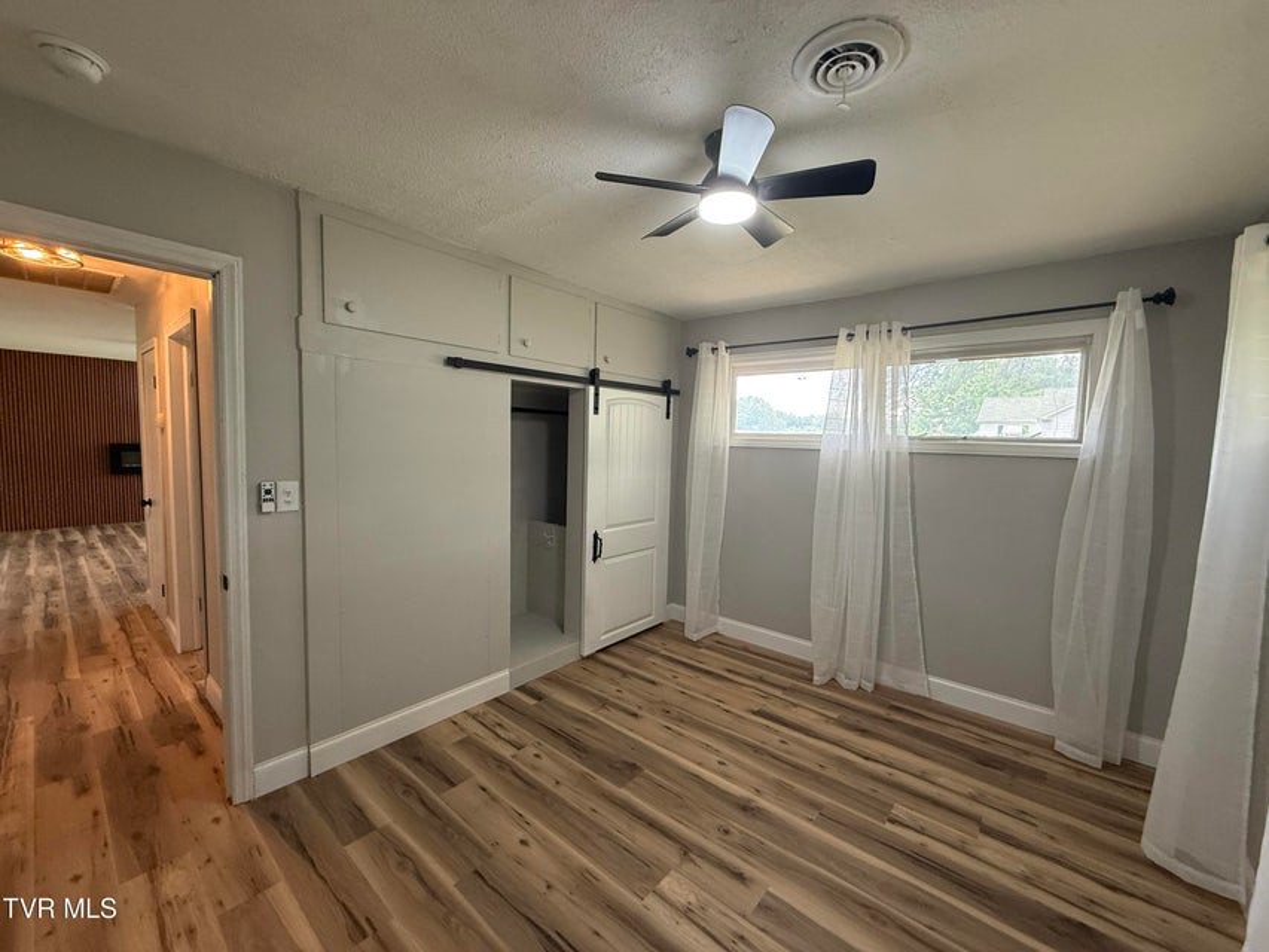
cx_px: 634
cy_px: 476
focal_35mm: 14
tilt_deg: -2.8
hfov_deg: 102.1
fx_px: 513
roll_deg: -1.7
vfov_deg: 85.7
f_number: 2.2
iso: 320
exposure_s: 1/99
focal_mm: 2.22
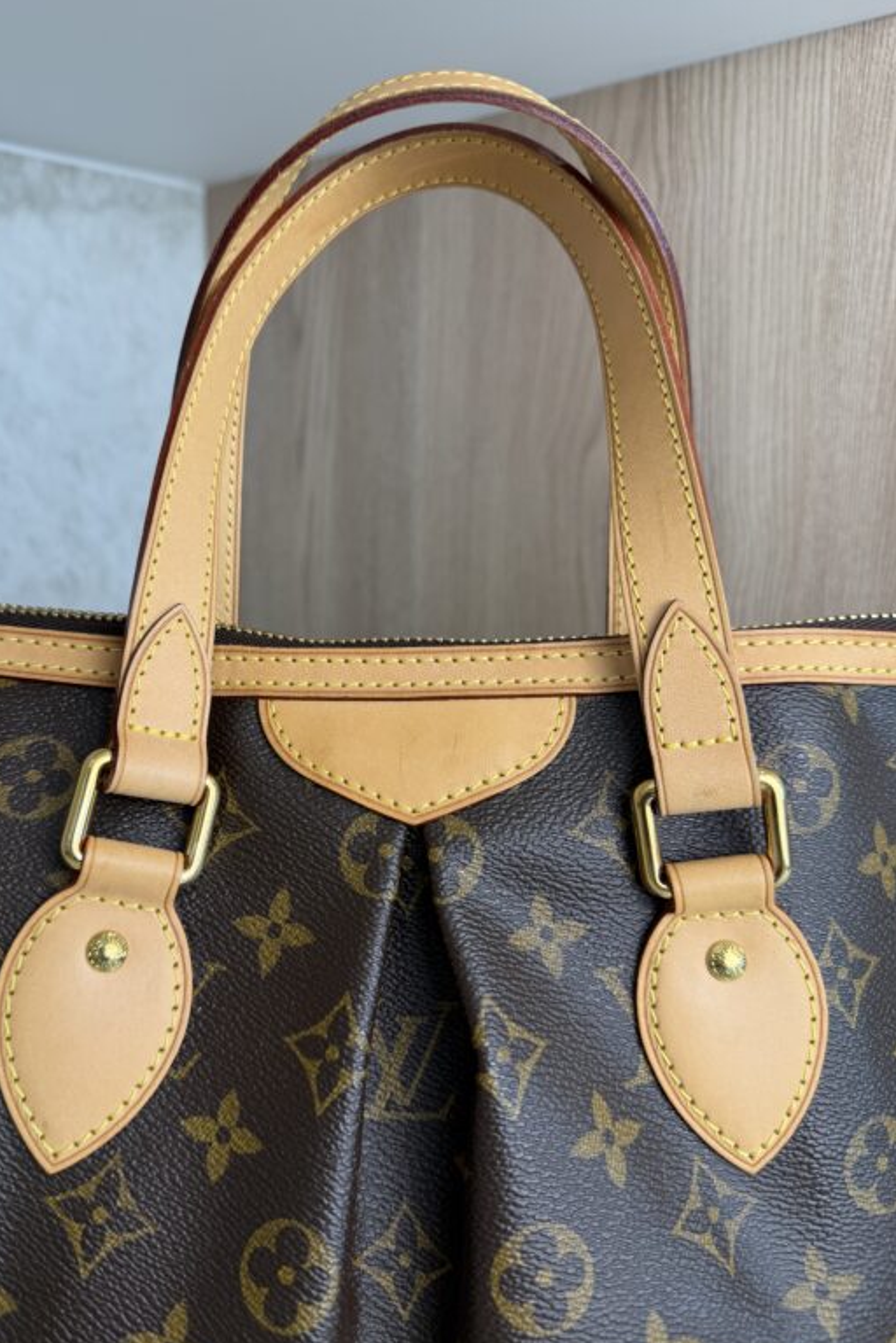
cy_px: 659
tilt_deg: -12.4
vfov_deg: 69.4
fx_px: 971
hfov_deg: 49.3
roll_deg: -0.5
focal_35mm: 26
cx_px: 374
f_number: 1.78
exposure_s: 1/120
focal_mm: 6.76
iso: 64
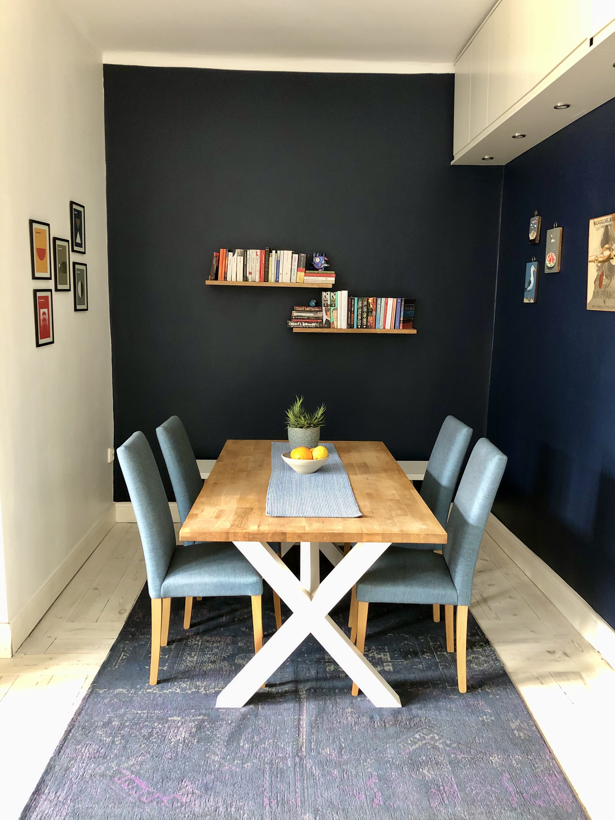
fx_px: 663
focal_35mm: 28
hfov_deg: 49.7
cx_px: 308
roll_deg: -0.3
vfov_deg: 63.4
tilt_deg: -8.0
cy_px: 410
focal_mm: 3.99
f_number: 1.8
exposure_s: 1/15
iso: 80
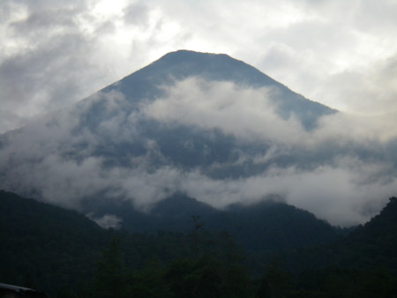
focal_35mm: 114
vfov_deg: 13.0
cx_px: 198
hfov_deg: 17.3
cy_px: 149
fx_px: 1308
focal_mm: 18.9
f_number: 4
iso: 64
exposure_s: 1/250
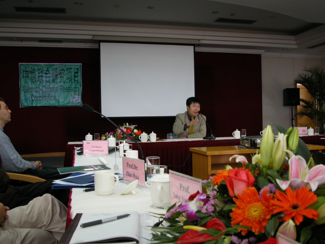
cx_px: 162
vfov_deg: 40.7
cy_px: 122
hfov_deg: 52.6
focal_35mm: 35
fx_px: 329
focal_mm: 9
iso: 100
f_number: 3
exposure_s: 1/5.8
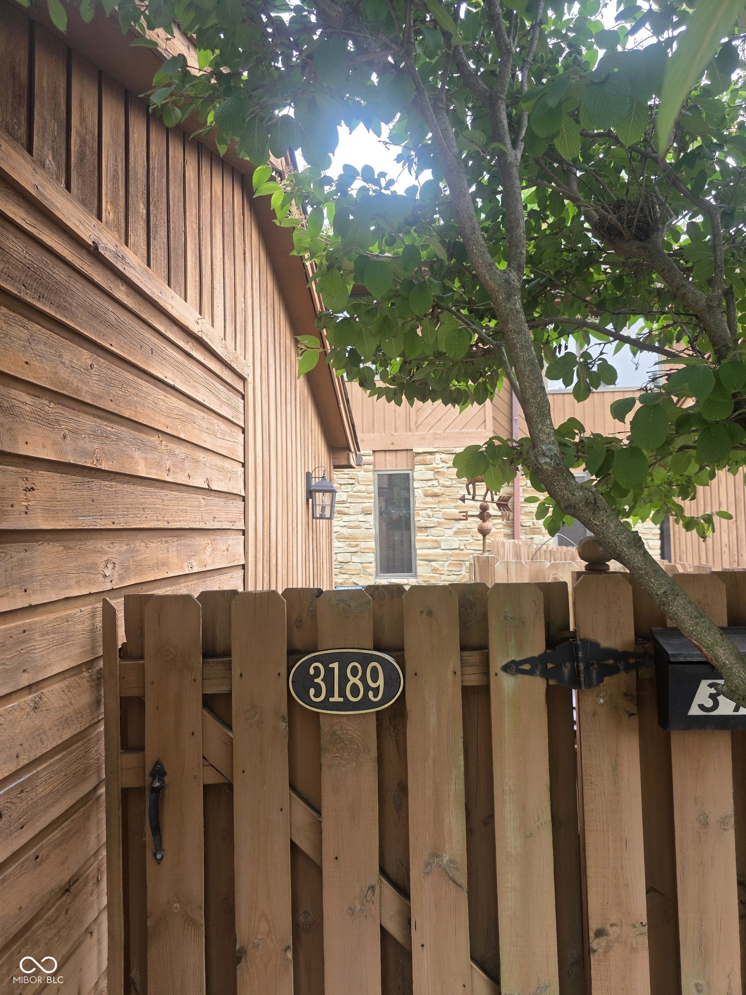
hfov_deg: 58.9
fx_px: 661
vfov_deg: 73.9
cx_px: 373
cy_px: 498
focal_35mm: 23
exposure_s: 1/180
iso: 40
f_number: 1.7
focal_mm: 6.3
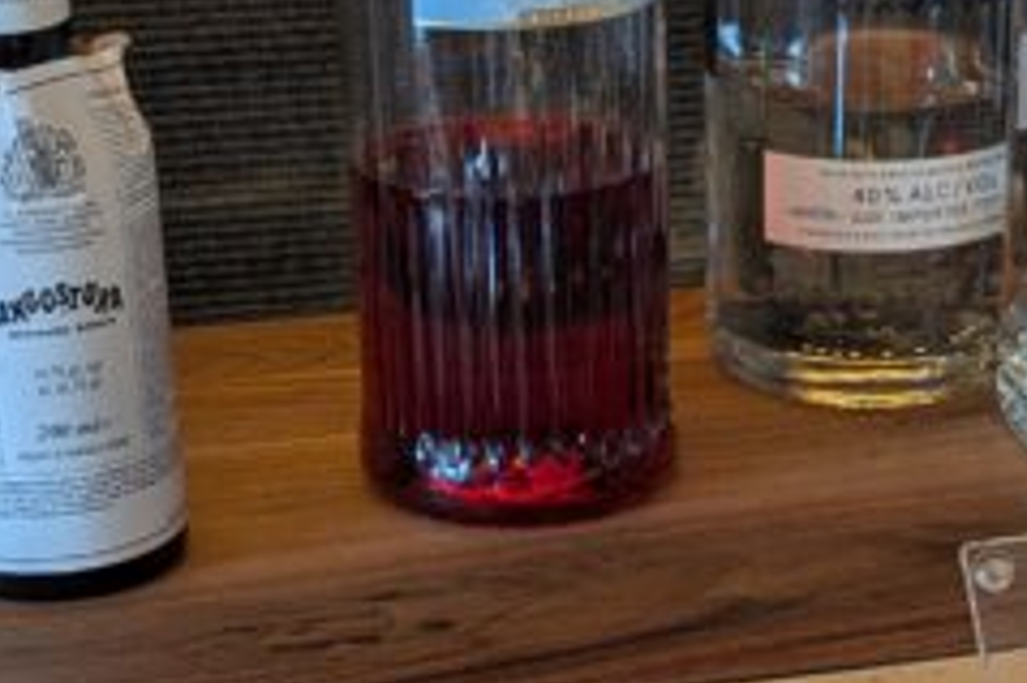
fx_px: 3050
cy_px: 642
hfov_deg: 18.9
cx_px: 808
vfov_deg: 12.7
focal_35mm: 107
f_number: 1.85
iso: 40
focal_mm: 6.81
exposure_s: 1/32.5
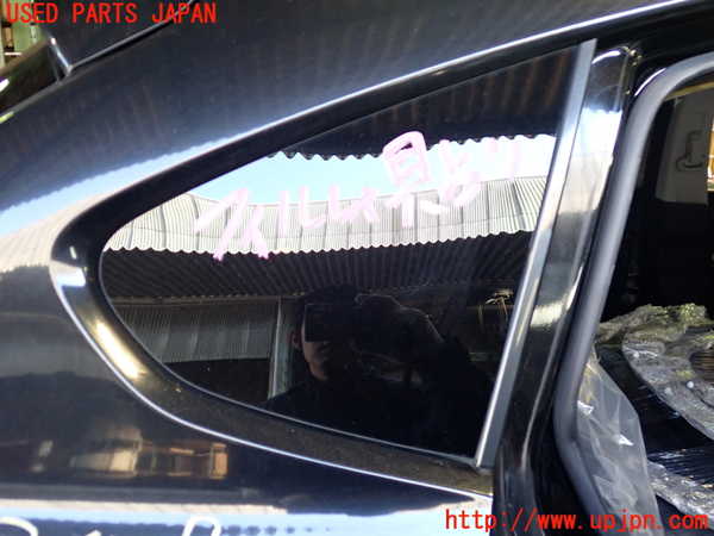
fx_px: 619
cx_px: 357
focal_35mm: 30
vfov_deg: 46.8
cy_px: 268
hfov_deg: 60.0
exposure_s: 1/30
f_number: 2.3
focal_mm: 5.4
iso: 250
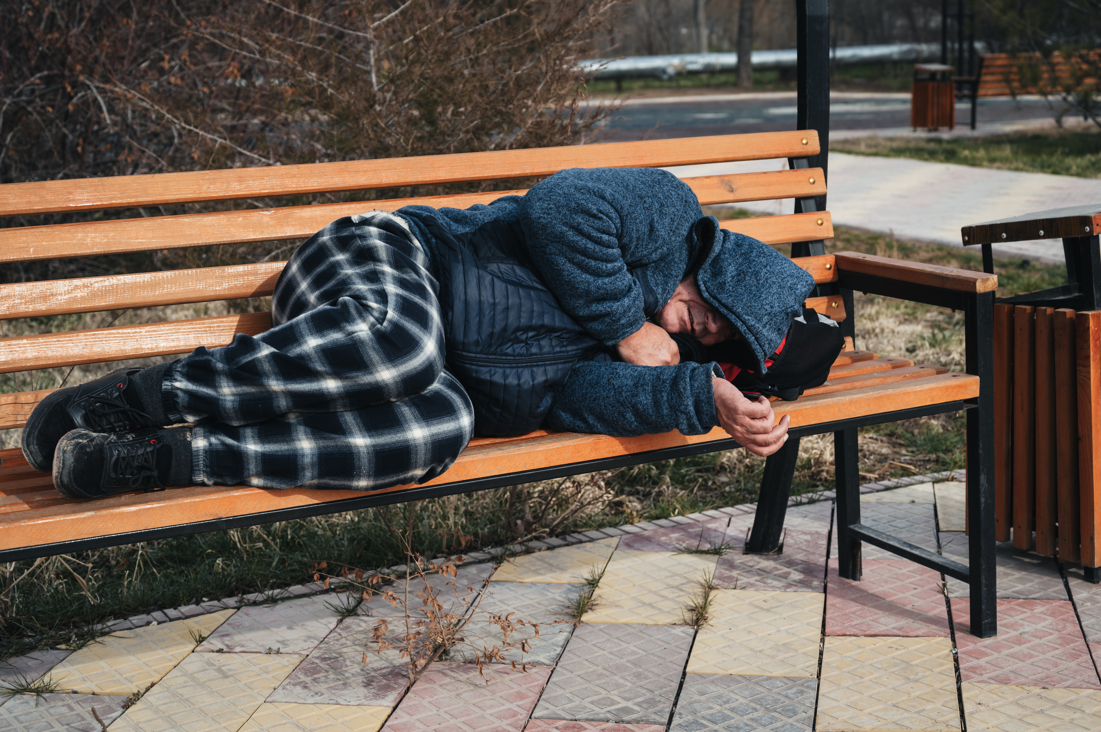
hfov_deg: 38.2
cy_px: 366
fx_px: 1589
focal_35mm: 52
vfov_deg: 26.0
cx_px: 550
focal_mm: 52
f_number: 5
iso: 200
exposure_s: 1/800
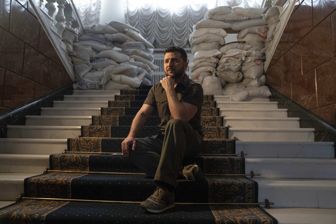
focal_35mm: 30
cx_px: 168
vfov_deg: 43.6
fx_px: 280
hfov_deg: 61.9
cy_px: 112
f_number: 2.8
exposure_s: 1/125
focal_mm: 30
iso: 4000
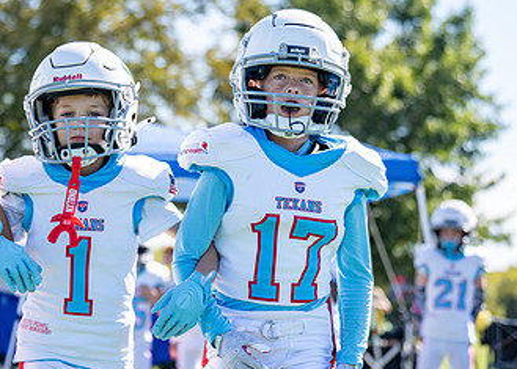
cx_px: 110
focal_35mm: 143
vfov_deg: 10.1
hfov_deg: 14.0
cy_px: 194
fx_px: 2100
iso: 250
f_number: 2.8
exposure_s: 1/2000
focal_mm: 70
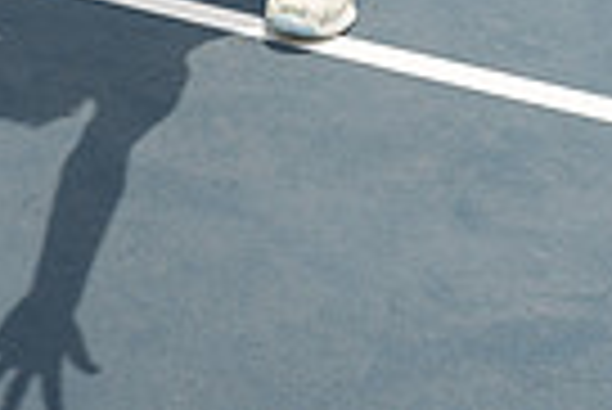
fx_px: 1634
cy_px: -599
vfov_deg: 11.6
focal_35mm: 96
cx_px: 158
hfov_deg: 21.1
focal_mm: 29
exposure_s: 1/250
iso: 100
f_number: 11
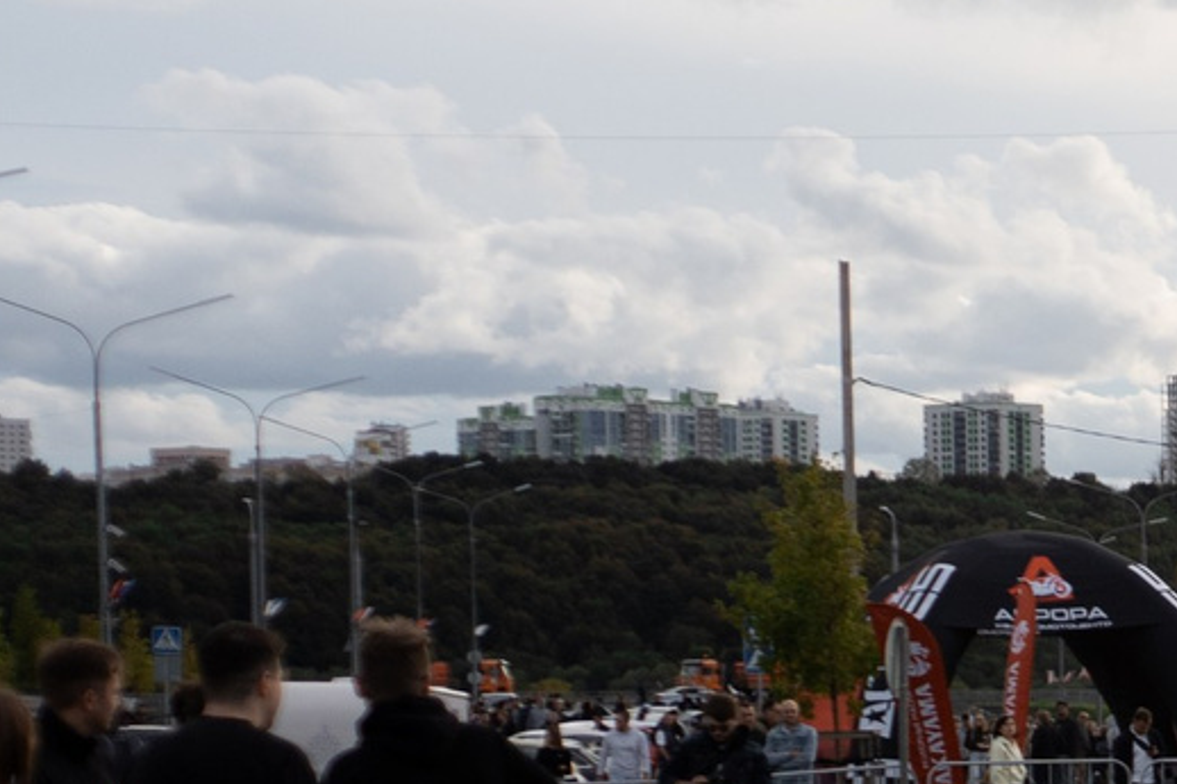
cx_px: 2434
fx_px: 5654
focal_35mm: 173
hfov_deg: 10.8
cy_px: 992
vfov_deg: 7.8
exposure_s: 1/3200
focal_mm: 35
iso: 100
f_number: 2.2
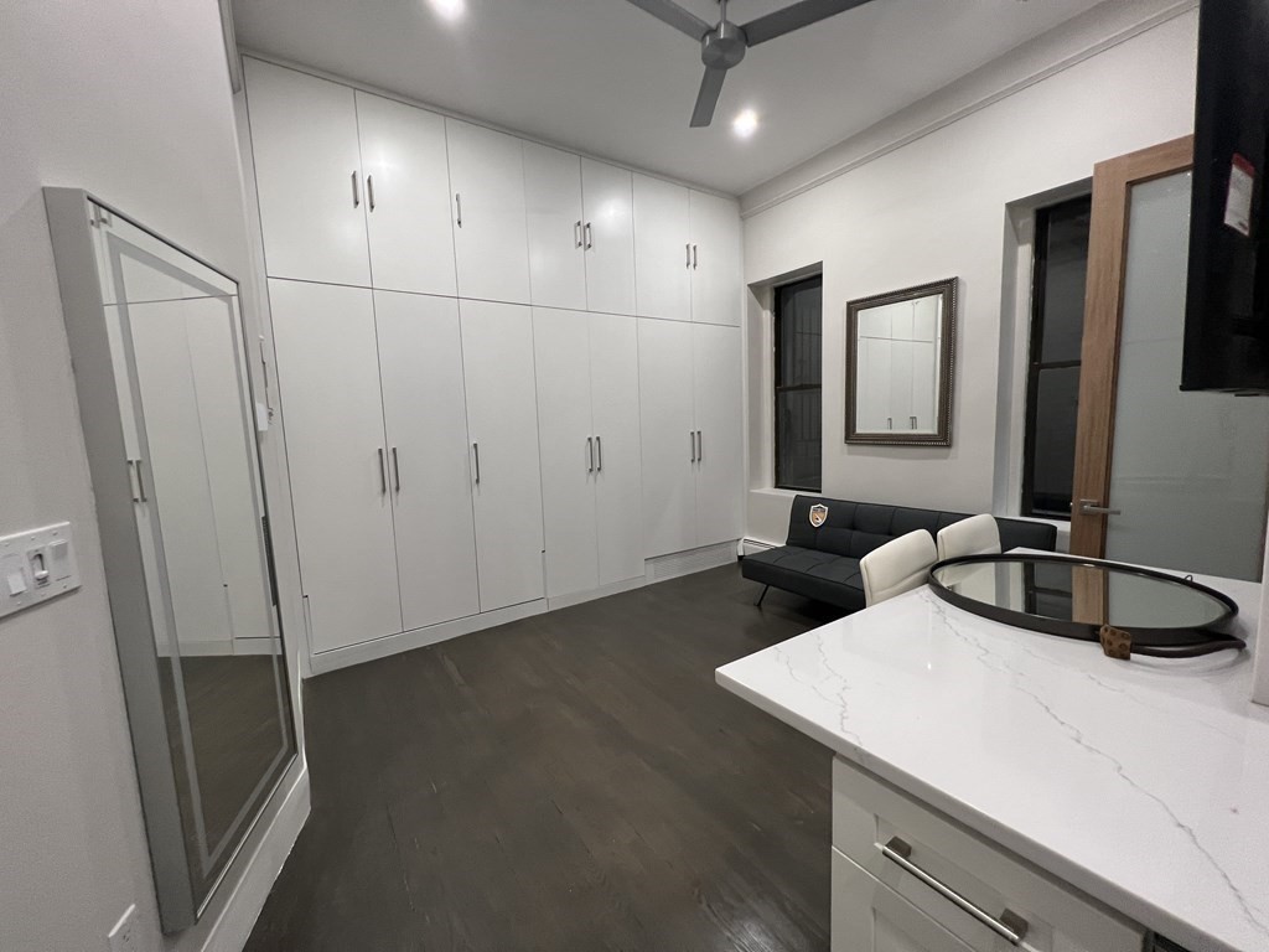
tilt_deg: -5.9
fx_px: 477
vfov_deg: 89.9
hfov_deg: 106.2
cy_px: 476
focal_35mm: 13
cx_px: 634
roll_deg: +2.2
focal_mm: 1.57
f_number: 1.8
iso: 200
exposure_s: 1/60
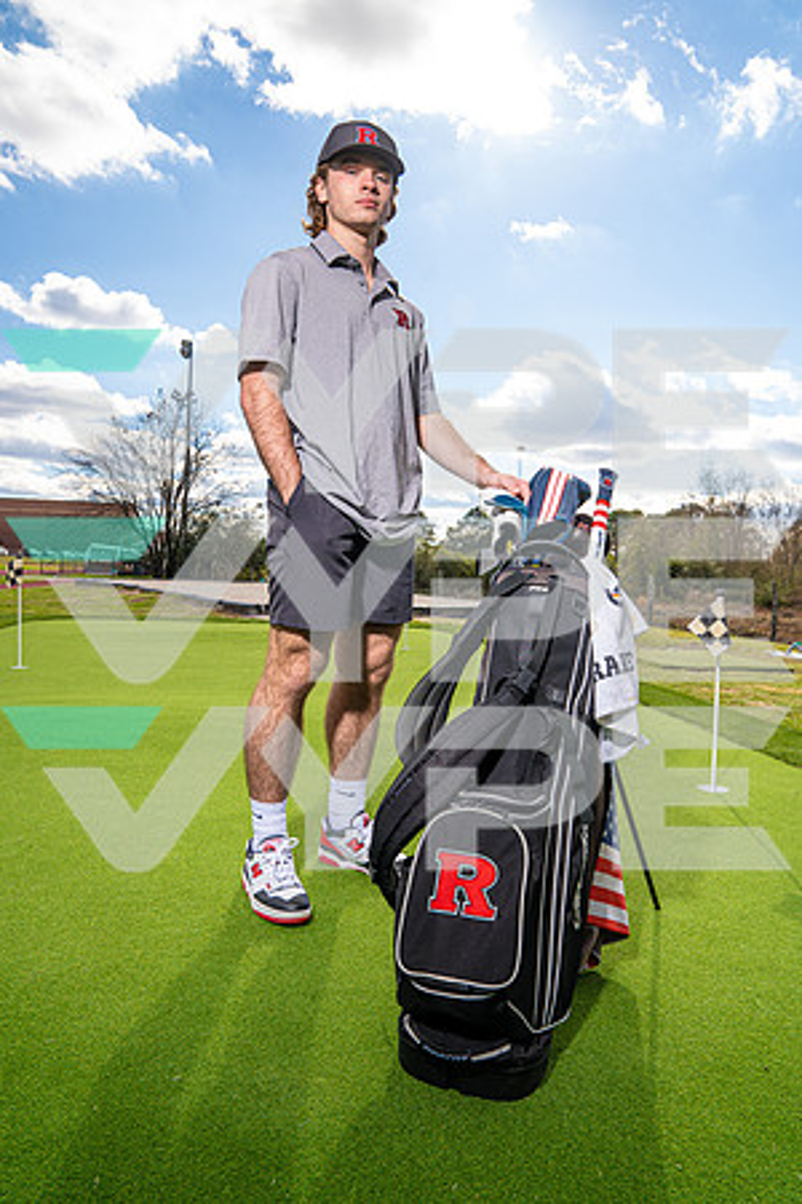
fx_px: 802
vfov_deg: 73.7
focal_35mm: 24
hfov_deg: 53.1
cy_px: 602
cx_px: 401
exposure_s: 1/250
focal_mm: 24
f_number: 6.3
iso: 100
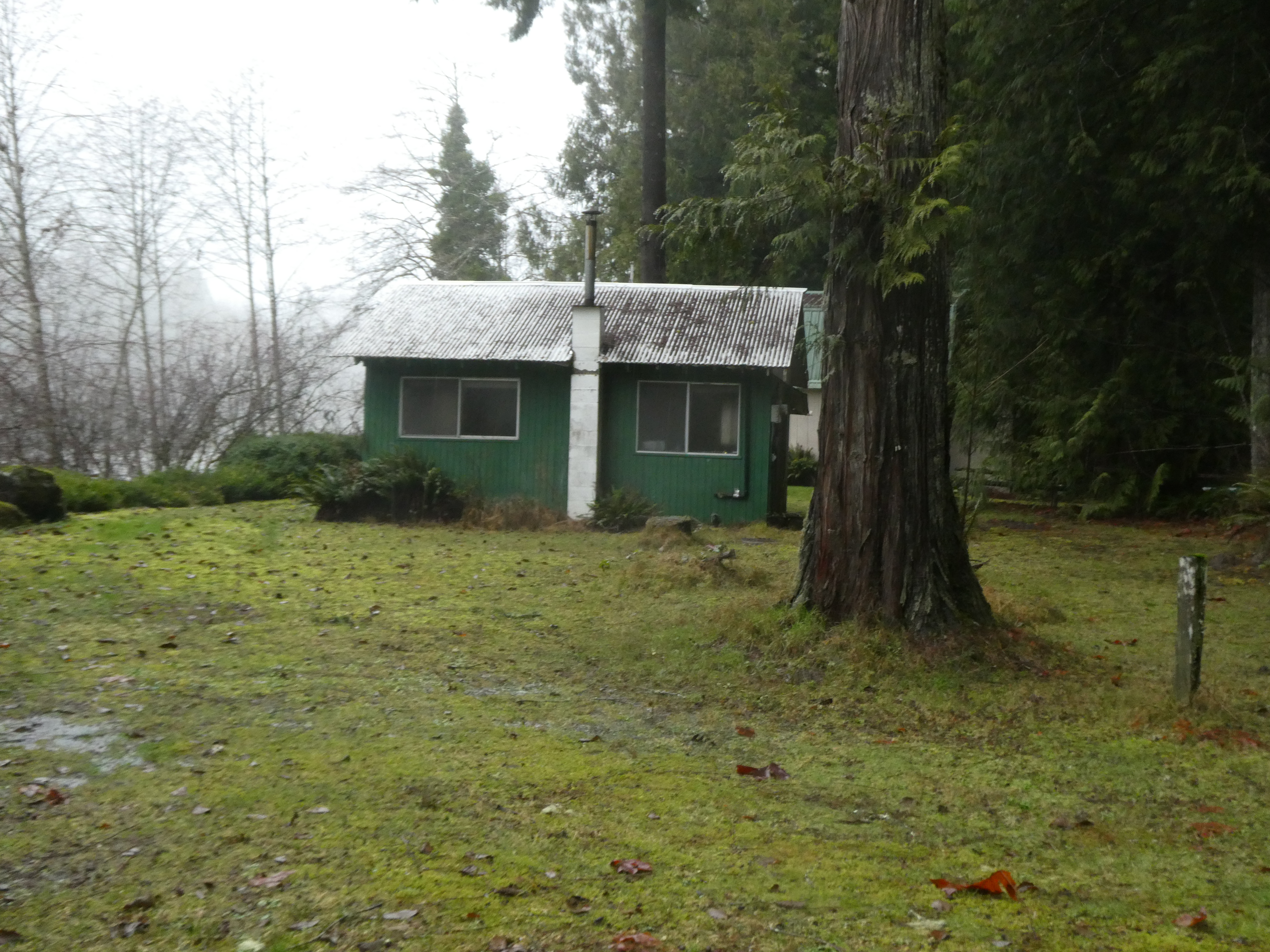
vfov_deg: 36.0
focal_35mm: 40
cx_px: 635
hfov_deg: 46.8
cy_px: 476
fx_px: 1468
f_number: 3.8
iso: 500
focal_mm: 7.2
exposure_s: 1/80
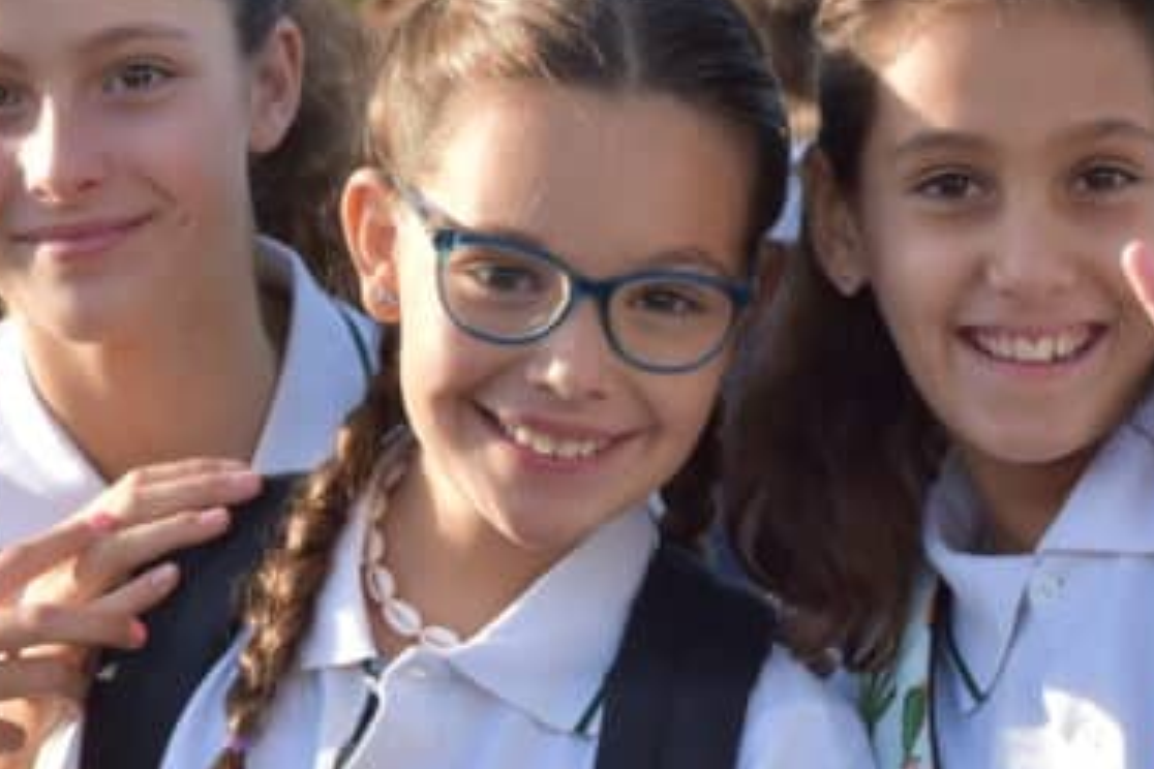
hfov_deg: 7.1
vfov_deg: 4.8
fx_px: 9263
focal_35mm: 289
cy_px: 690
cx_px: 499
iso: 720
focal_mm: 70
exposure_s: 1/500
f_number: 8
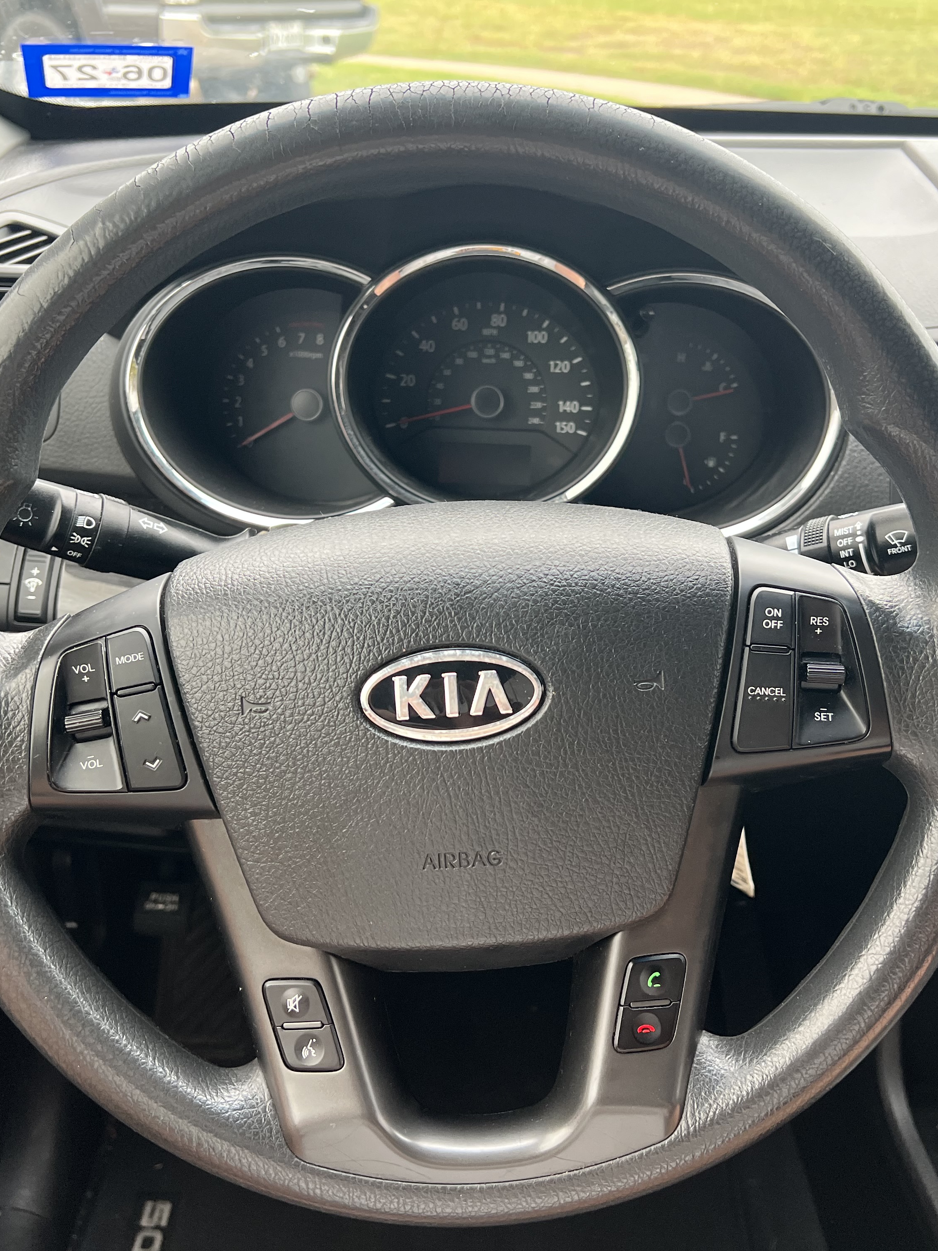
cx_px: 486
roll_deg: -1.8
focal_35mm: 35
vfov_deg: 52.6
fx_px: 1265
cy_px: 628
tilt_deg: -28.0
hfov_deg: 40.7
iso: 125
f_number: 1.5
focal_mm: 5.7
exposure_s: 1/113
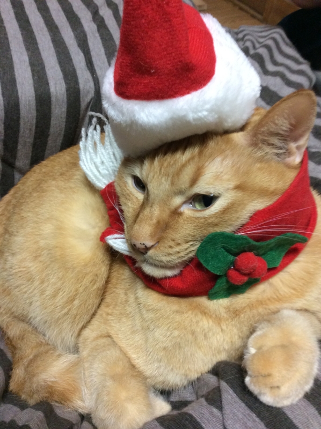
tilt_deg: -48.8
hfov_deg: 44.1
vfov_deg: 56.9
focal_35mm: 32
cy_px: 214
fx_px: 397
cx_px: 160
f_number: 2.4
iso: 160
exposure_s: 1/24
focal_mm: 3.3
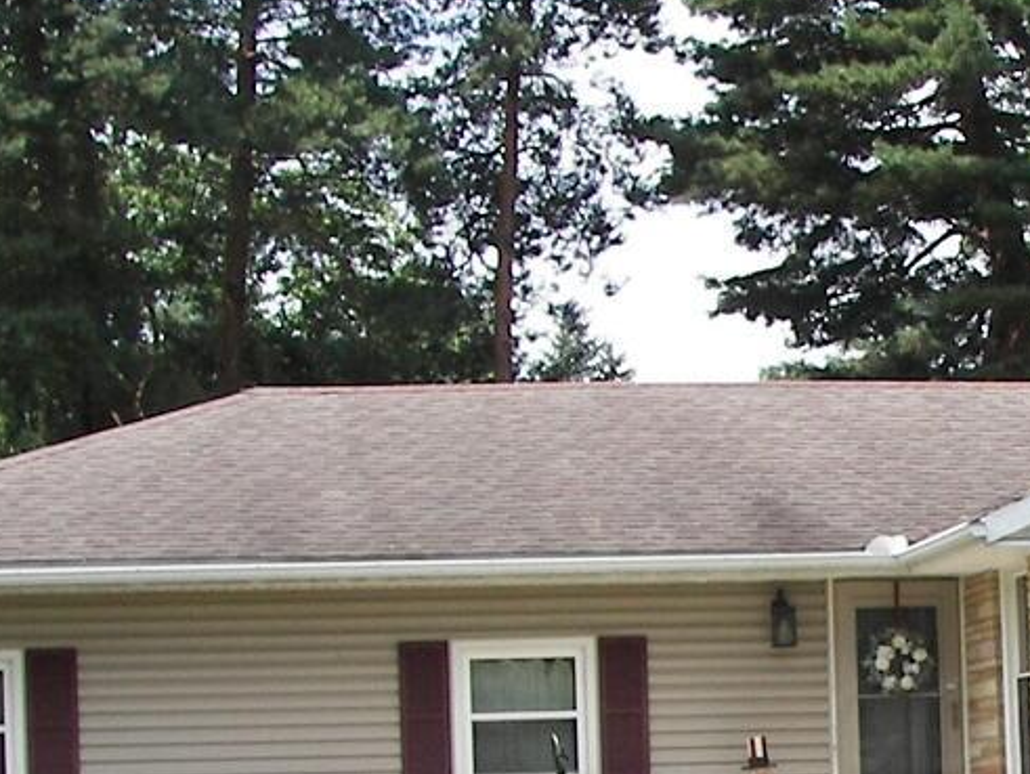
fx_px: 3395
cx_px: 1147
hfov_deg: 16.7
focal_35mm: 114
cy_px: 723
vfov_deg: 12.9
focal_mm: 6
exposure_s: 1/500
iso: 50
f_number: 2.8
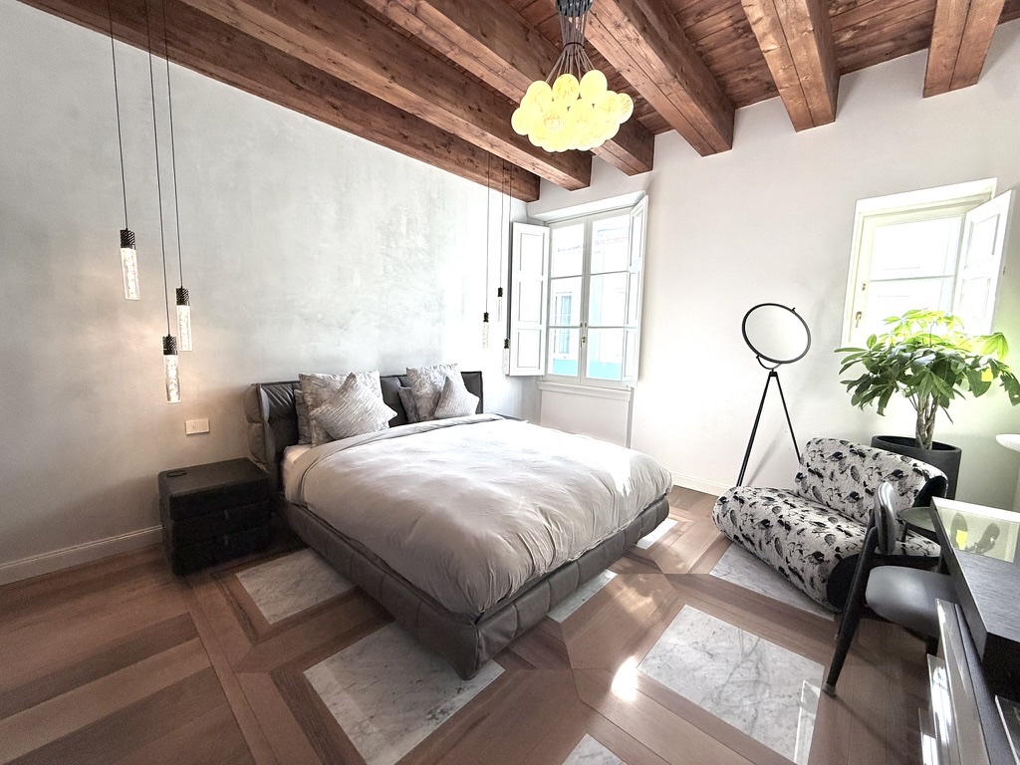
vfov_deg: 85.7
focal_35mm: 14
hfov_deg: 102.1
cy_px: 382
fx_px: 413
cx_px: 510
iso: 64
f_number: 2.2
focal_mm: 2.22
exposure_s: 1/154
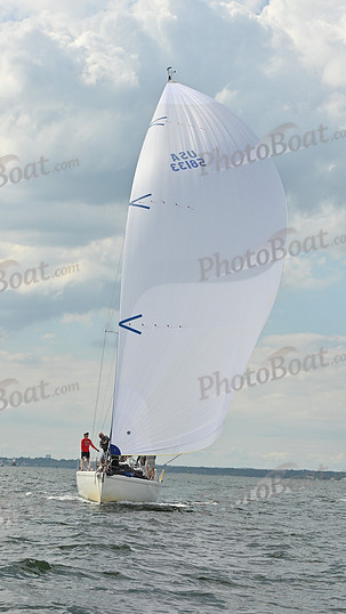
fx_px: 1287
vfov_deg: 26.8
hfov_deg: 15.3
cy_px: 328
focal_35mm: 79
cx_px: 139
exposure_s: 1/1600
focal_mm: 70
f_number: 7.1
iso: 320
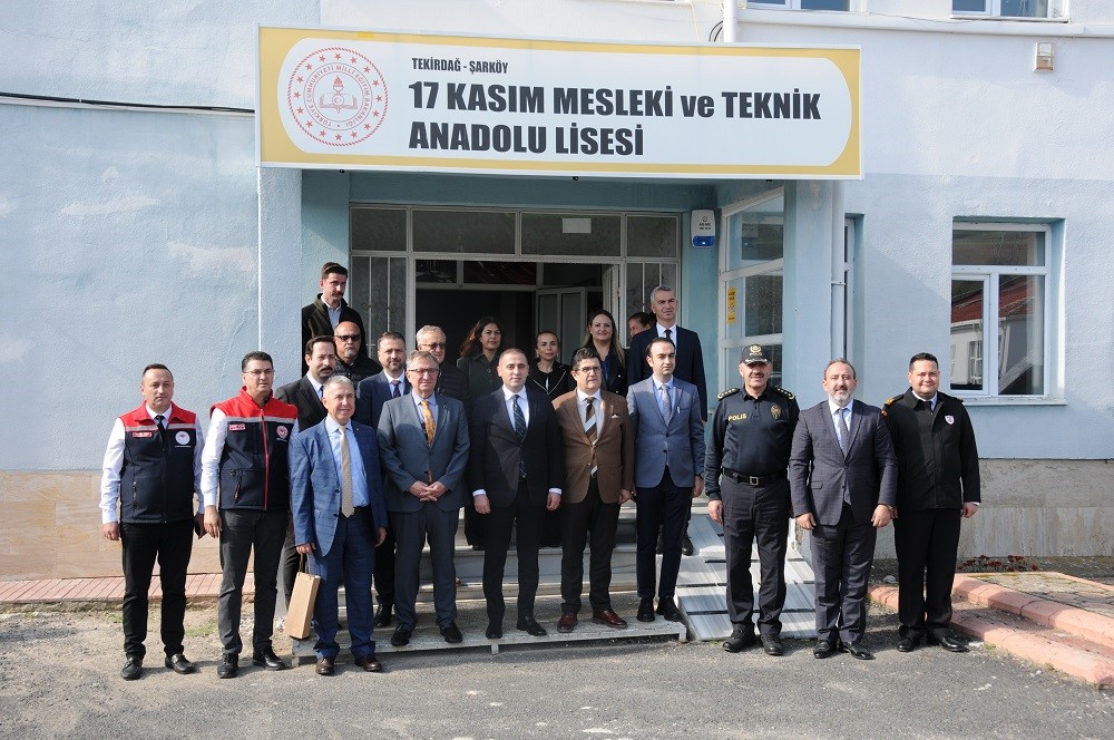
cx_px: 557
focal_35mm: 40
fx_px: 1252
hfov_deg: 48.0
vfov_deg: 32.9
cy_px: 370
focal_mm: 27
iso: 200
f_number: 7.1
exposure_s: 1/320
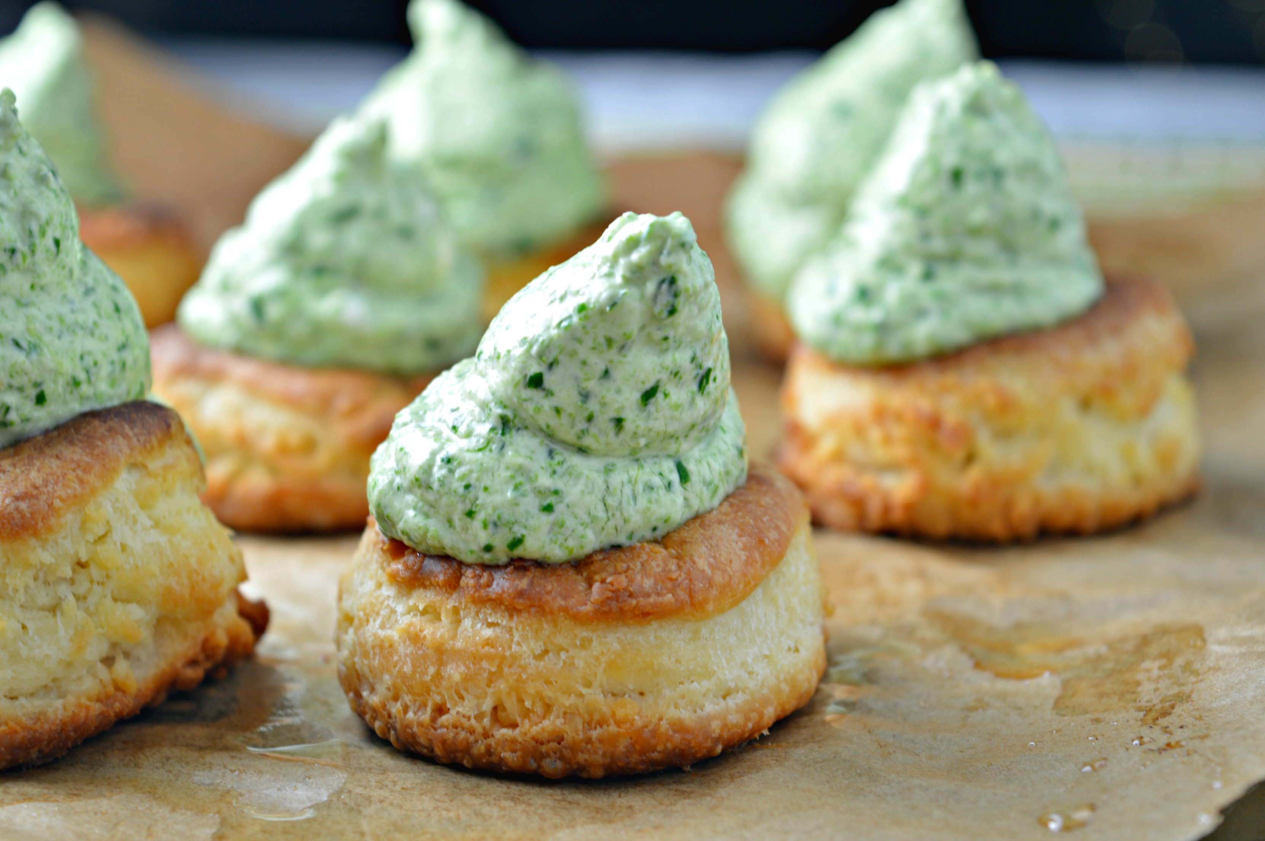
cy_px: 420
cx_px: 632
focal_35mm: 82
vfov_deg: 16.5
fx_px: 2896
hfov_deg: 24.6
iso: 100
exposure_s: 1/20
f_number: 5.6
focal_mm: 55
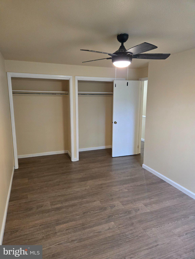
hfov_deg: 58.9
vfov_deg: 73.9
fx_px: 173
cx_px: 98
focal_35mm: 23
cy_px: 130
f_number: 1.8
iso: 500
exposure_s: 1/120
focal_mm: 5.4
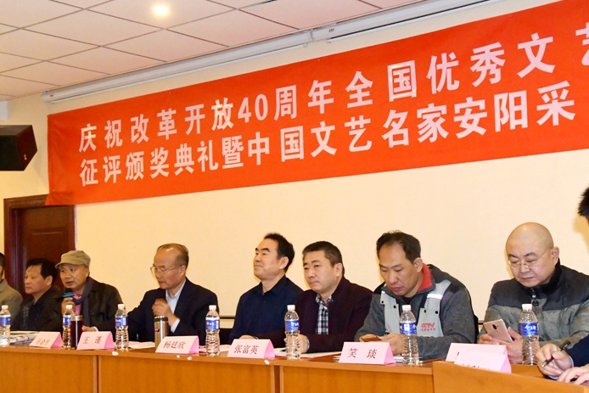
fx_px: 867
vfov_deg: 25.5
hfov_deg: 37.5
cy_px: 200
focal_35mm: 53
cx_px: 268
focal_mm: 31
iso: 4000
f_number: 7.1
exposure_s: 1/30
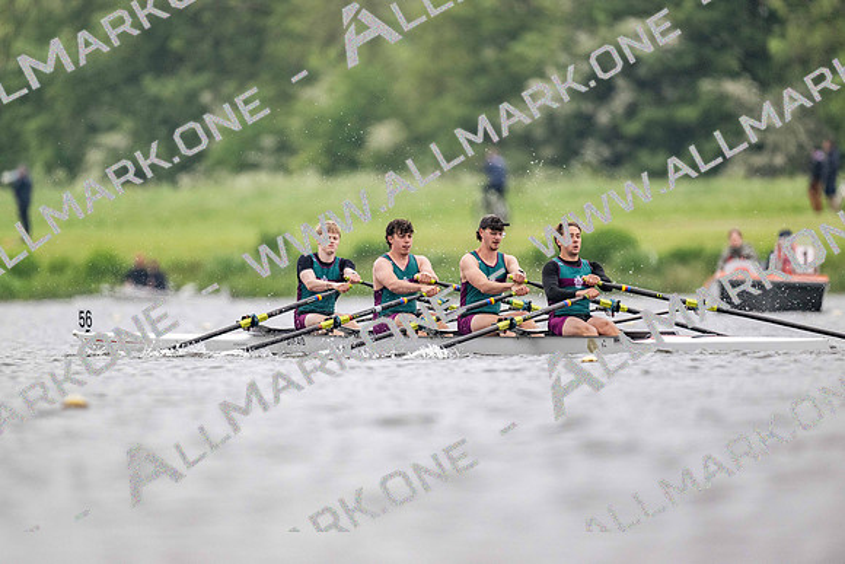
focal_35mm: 600
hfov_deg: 3.4
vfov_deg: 2.3
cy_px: 282
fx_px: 14086
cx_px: 422
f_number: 4
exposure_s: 1/2000
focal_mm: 600
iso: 2200
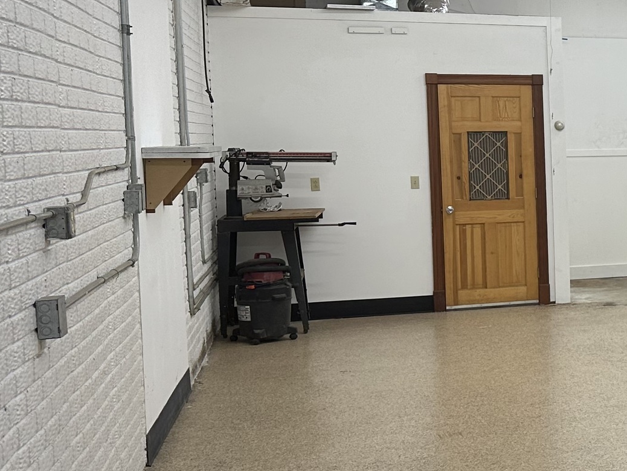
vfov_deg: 20.7
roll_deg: +0.7
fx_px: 1286
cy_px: 227
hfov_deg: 23.3
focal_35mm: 71
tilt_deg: -4.5
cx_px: 875
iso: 80
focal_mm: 6.86
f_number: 1.78
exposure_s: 1/120
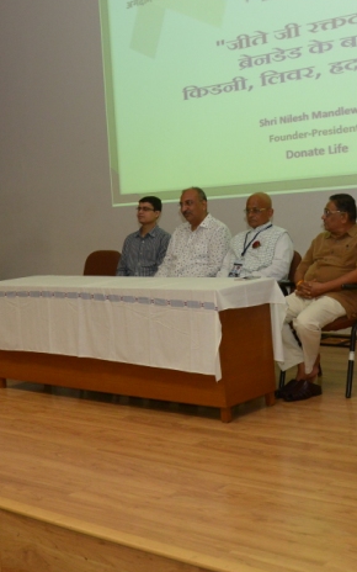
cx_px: 207
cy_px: 166
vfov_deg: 36.9
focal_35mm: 54
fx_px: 841
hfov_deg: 24.0
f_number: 4.5
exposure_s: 1/200
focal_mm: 24
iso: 2000
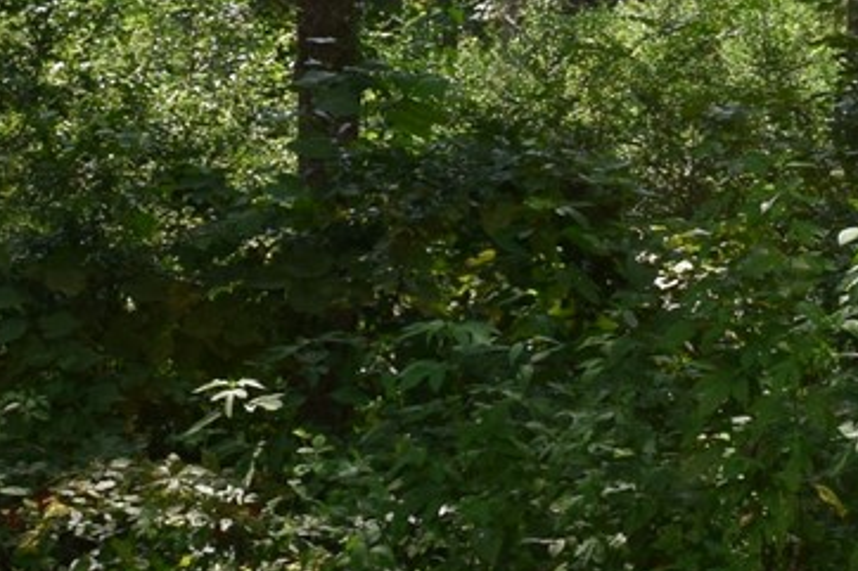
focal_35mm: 189
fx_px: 4502
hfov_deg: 10.9
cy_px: -182
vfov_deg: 7.2
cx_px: 687
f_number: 10
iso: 400
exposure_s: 1/200
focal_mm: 21
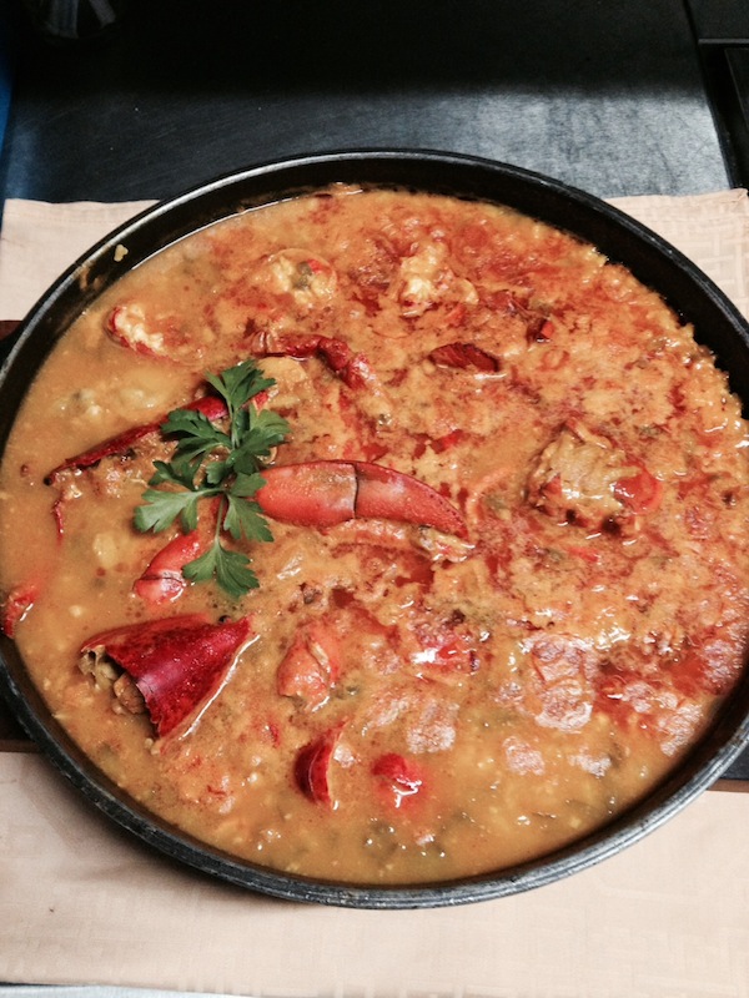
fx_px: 952
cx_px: 374
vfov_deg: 55.4
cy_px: 499
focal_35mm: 33
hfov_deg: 42.9
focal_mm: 4.12
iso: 400
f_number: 2.4
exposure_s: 1/20
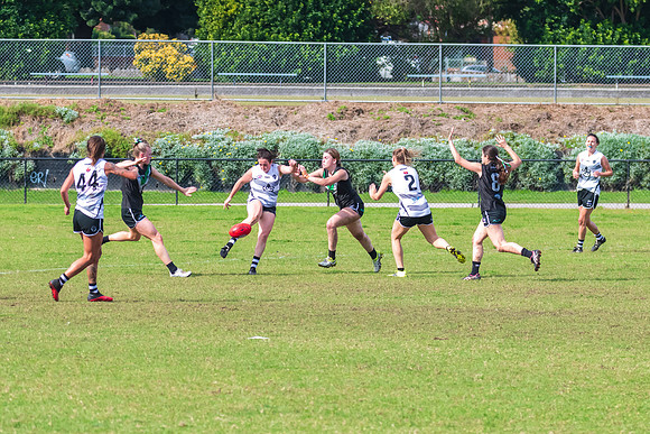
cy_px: 244
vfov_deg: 4.3
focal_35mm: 320
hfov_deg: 6.4
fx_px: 5776
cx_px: 386
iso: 800
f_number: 6.3
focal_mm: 150
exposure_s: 1/1250
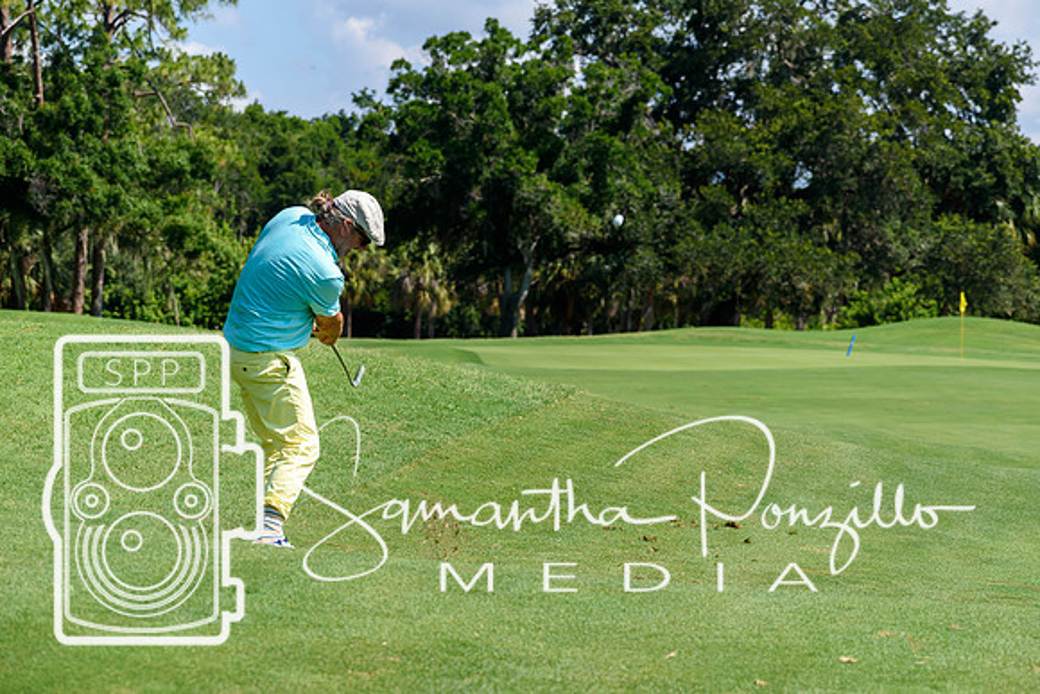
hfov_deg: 13.4
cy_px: 347
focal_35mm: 153
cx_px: 520
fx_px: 4421
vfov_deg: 9.0
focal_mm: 102
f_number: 7.1
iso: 200
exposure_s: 1/800
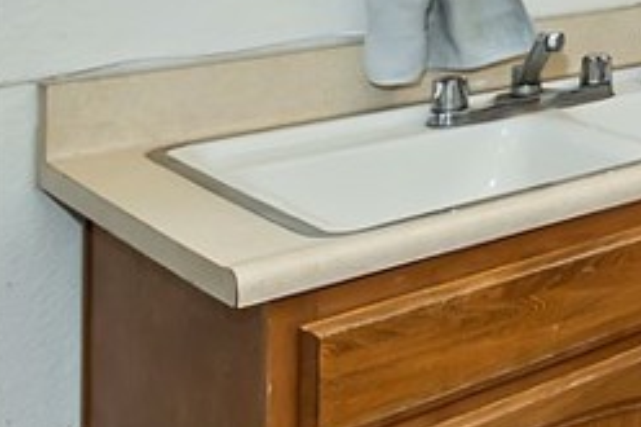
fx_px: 1103
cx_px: 1308
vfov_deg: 19.5
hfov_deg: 18.7
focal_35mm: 62
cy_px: -185
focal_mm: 10
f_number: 8
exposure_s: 1/30
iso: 400
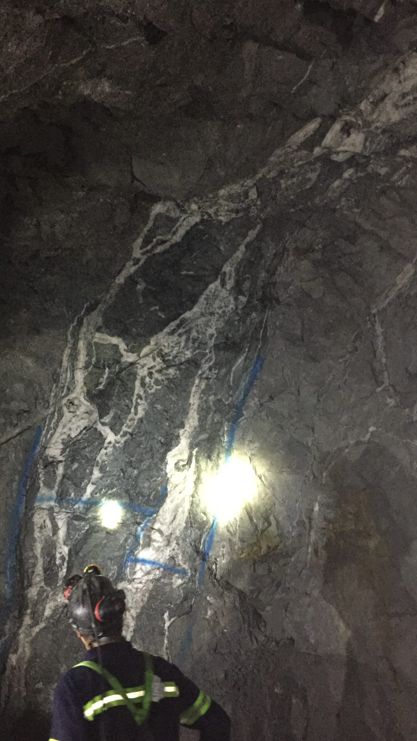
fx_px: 629
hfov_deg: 36.5
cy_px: 374
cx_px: 167
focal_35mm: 32
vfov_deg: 61.0
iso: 400
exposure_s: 1/15
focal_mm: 4.15
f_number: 2.2
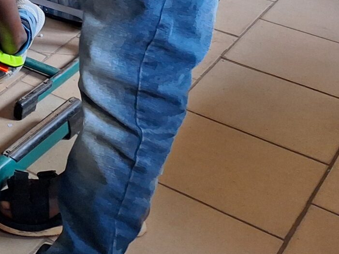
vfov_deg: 15.3
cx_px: -263
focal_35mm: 84
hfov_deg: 18.5
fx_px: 823
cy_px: -198
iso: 200
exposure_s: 1/50
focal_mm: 5.54
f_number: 1.8
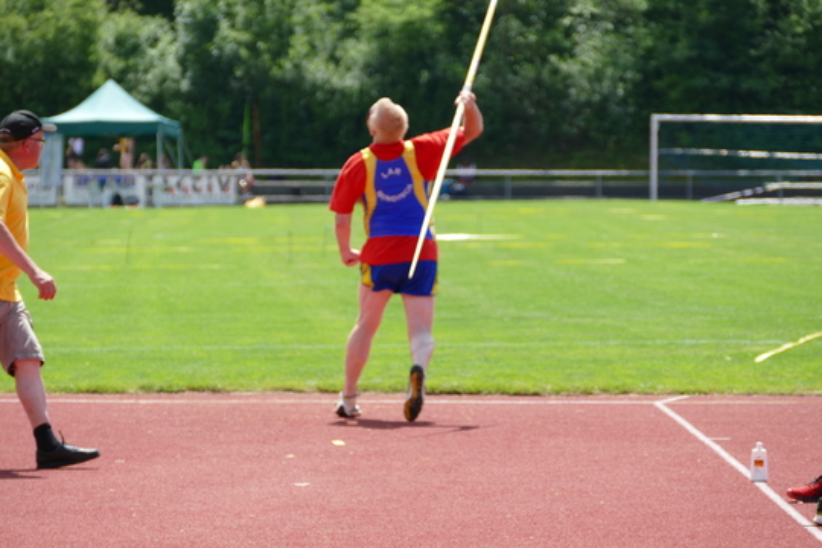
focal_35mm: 279
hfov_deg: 7.4
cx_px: 411
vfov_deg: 4.9
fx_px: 6370
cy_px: 274
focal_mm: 101.88
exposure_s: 1/640
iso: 125
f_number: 4
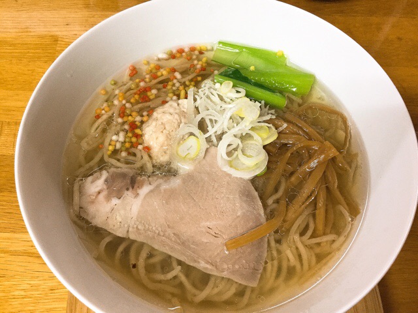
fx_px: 374
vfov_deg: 45.4
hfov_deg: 58.4
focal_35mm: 31
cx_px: 209
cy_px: 156
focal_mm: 3.3
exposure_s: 1/30
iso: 125
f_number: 2.4
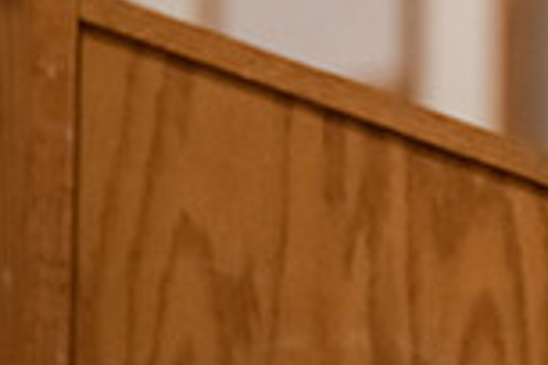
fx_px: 11522
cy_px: -227
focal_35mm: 757
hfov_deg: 2.7
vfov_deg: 1.8
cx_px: 874
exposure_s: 1/200
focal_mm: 200
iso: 4000
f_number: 2.8
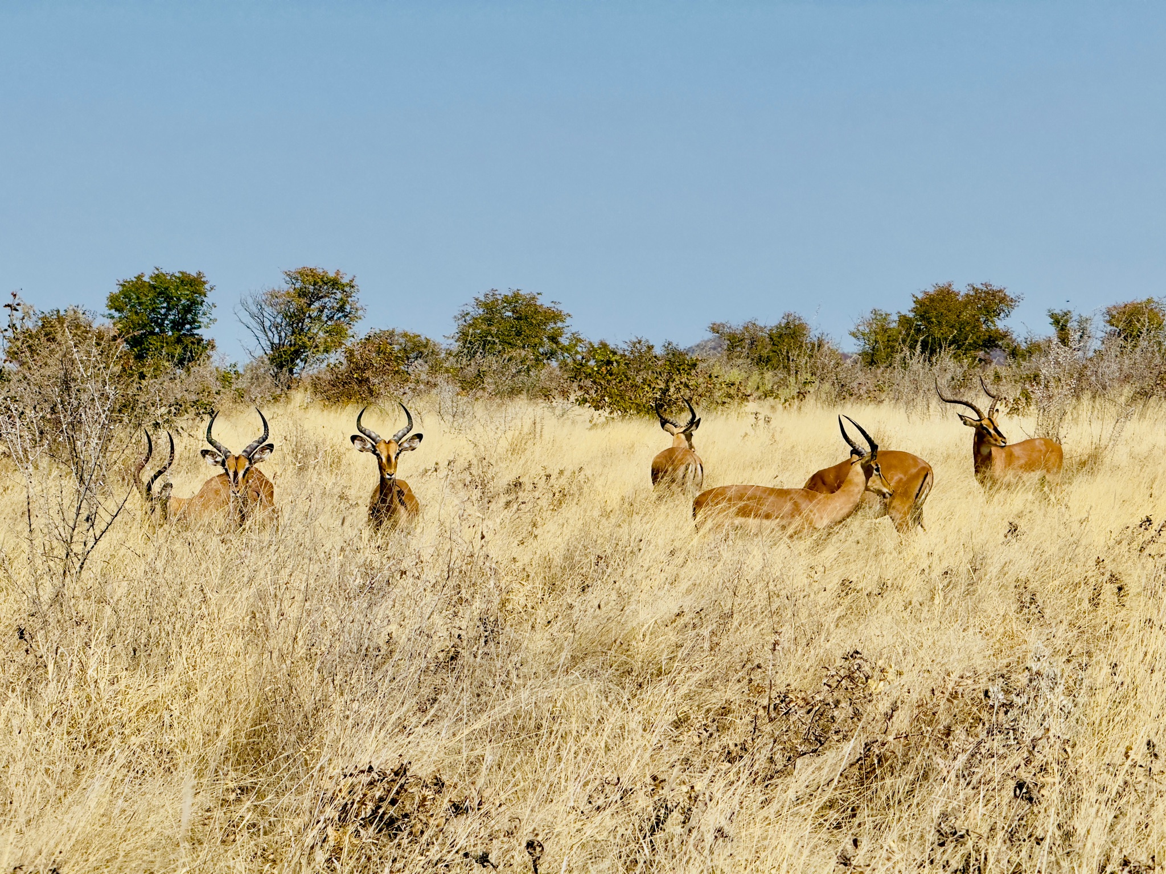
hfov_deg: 16.4
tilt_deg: -0.8
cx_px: 583
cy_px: 437
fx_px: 4042
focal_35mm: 120
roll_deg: +1.0
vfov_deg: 12.3
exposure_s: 1/3690
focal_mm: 15.66
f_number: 2.8
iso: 50
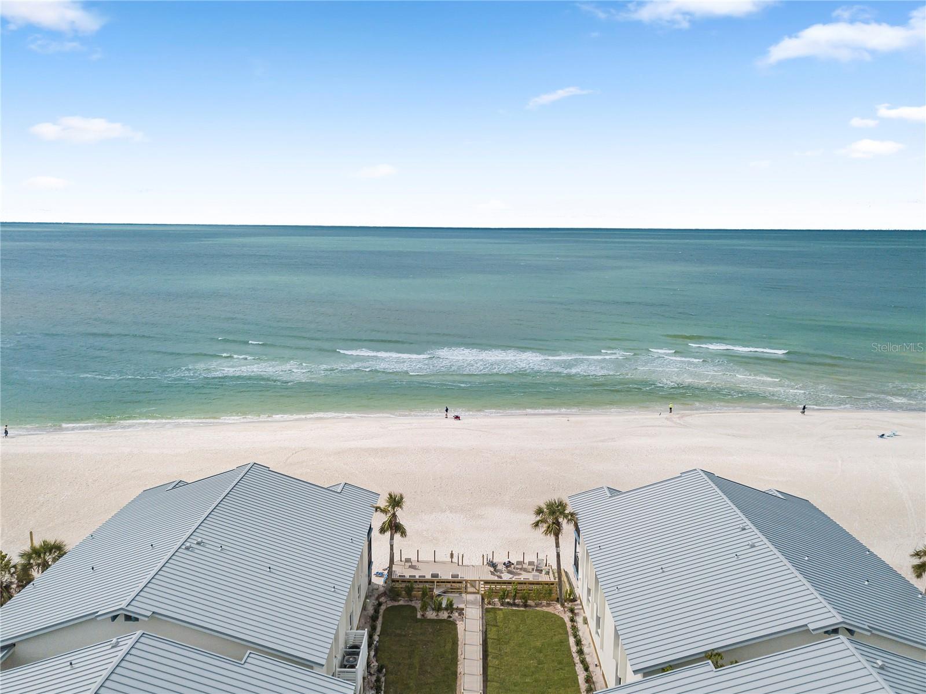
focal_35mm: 26
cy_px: 347
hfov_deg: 67.3
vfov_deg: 53.0
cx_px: 463
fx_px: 695
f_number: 2.2
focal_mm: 4.73
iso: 100
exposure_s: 1/150
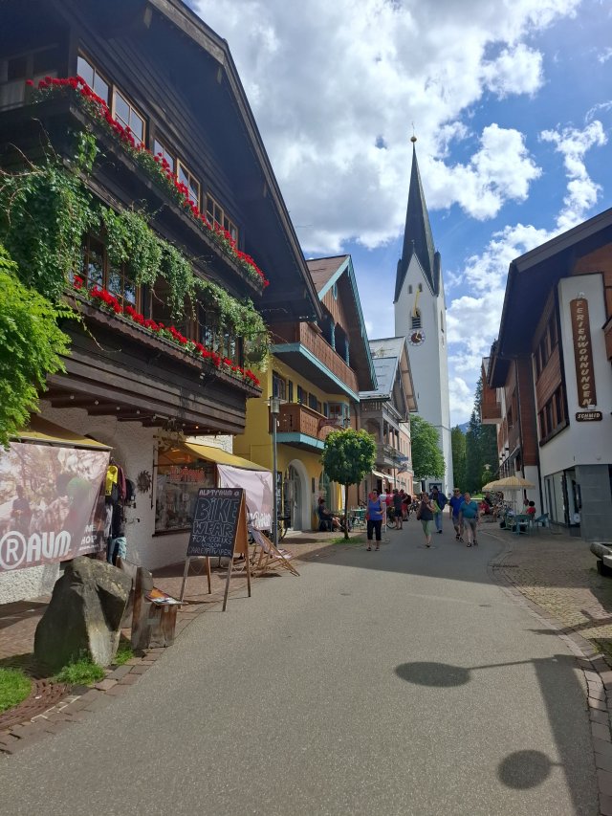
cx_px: 306
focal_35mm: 23
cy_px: 408
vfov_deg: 73.9
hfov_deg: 58.9
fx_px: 542
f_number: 1.8
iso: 50
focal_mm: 5.54
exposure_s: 1/3040
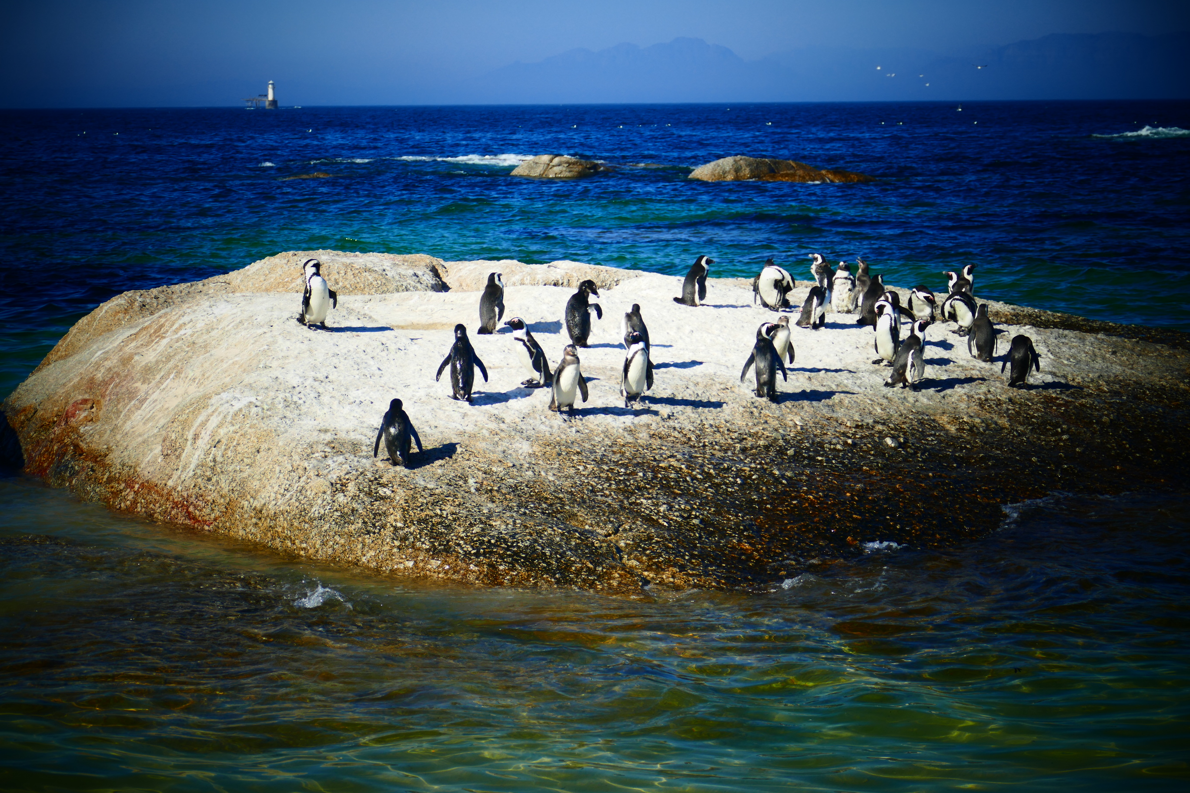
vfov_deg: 14.6
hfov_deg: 21.7
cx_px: 595
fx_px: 3107
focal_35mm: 94
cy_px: 396
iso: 125
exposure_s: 1/320
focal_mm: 34.43
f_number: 3.8
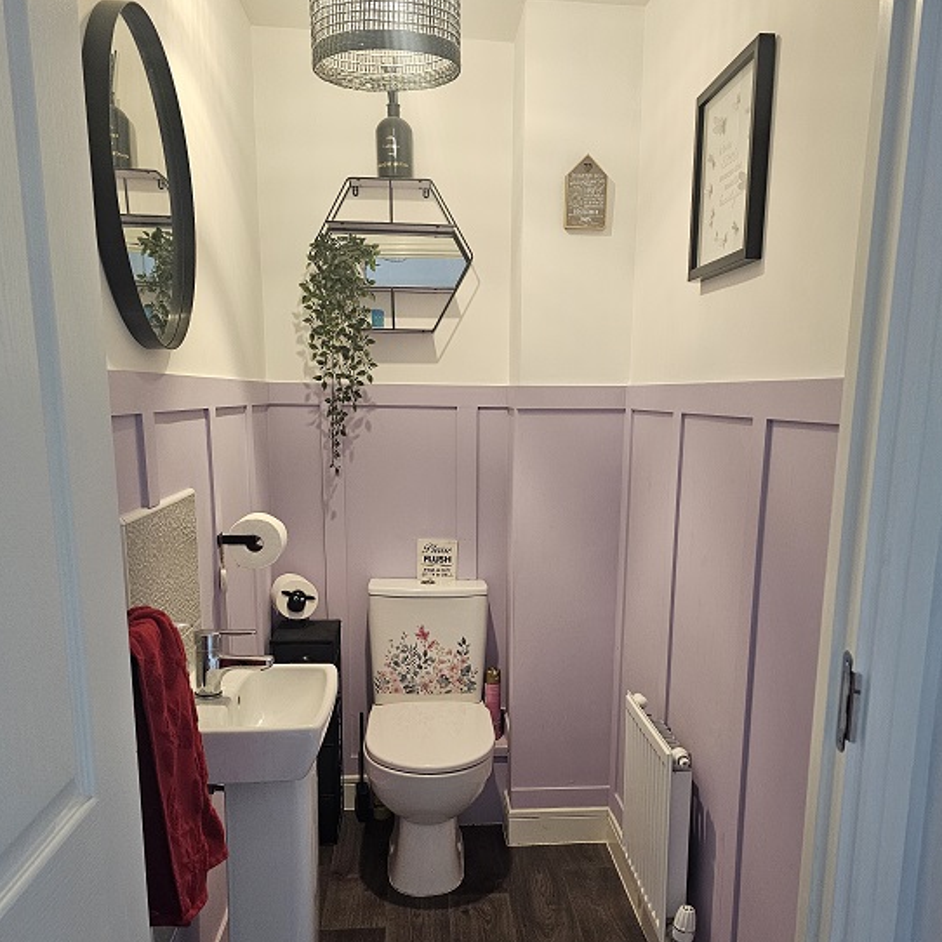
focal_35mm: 30
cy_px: 600
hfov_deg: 54.0
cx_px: 511
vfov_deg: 53.3
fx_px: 924
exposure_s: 1/100
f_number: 1.7
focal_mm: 6.3
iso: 500
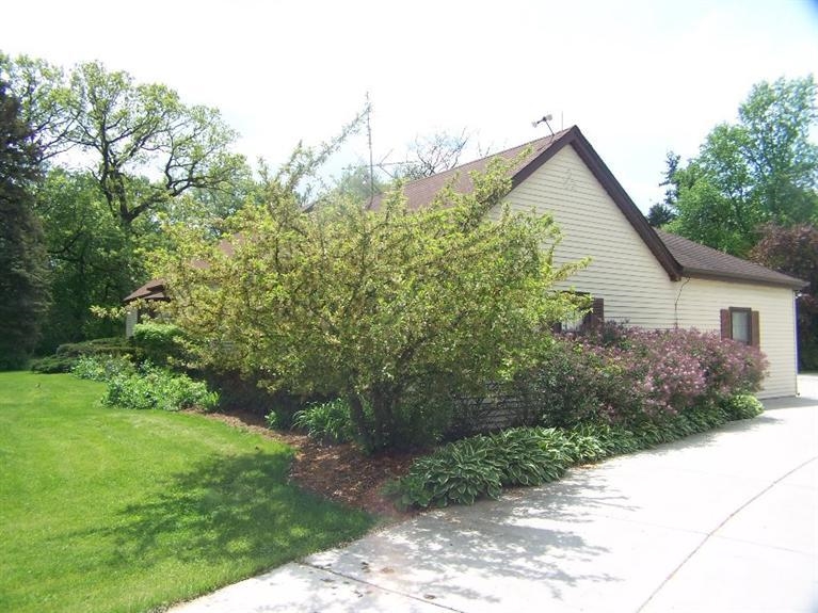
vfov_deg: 37.7
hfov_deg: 49.0
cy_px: 306
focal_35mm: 38
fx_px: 898
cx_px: 409
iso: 80
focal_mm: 6.3
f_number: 4
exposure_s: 1/640
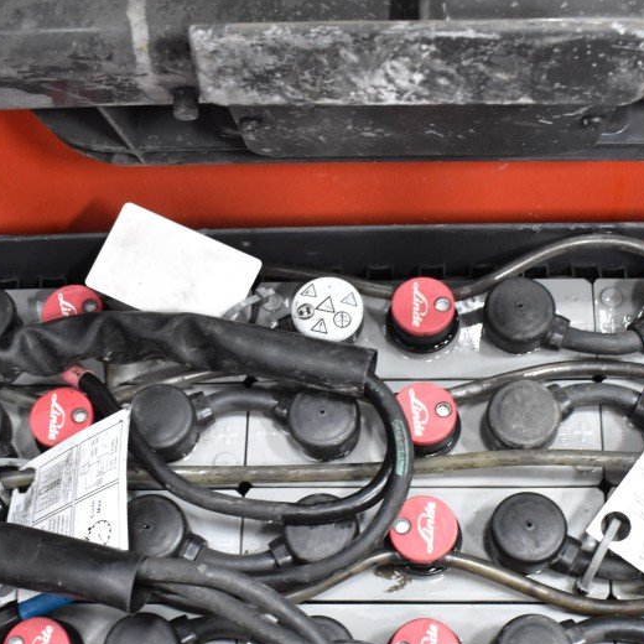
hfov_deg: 32.2
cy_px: 490
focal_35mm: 53
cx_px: 354
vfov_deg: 31.6
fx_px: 1116
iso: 1600
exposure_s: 1/25
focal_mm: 18
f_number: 4.5
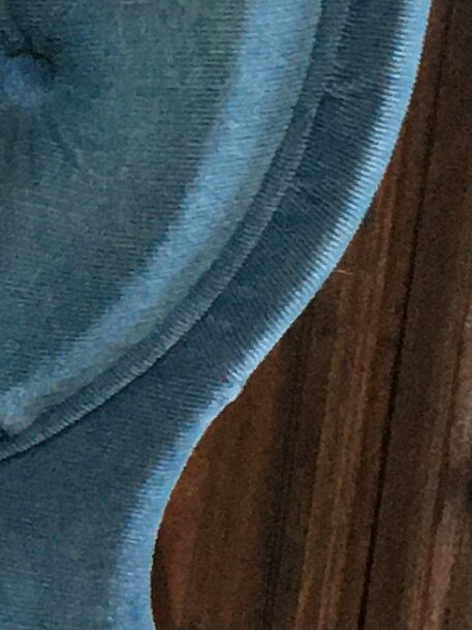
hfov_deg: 7.5
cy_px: 627
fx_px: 3489
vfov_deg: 10.2
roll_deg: -3.1
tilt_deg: -18.9
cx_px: -438
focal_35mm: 192
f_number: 2.2
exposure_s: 1/17
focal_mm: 4.15
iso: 250
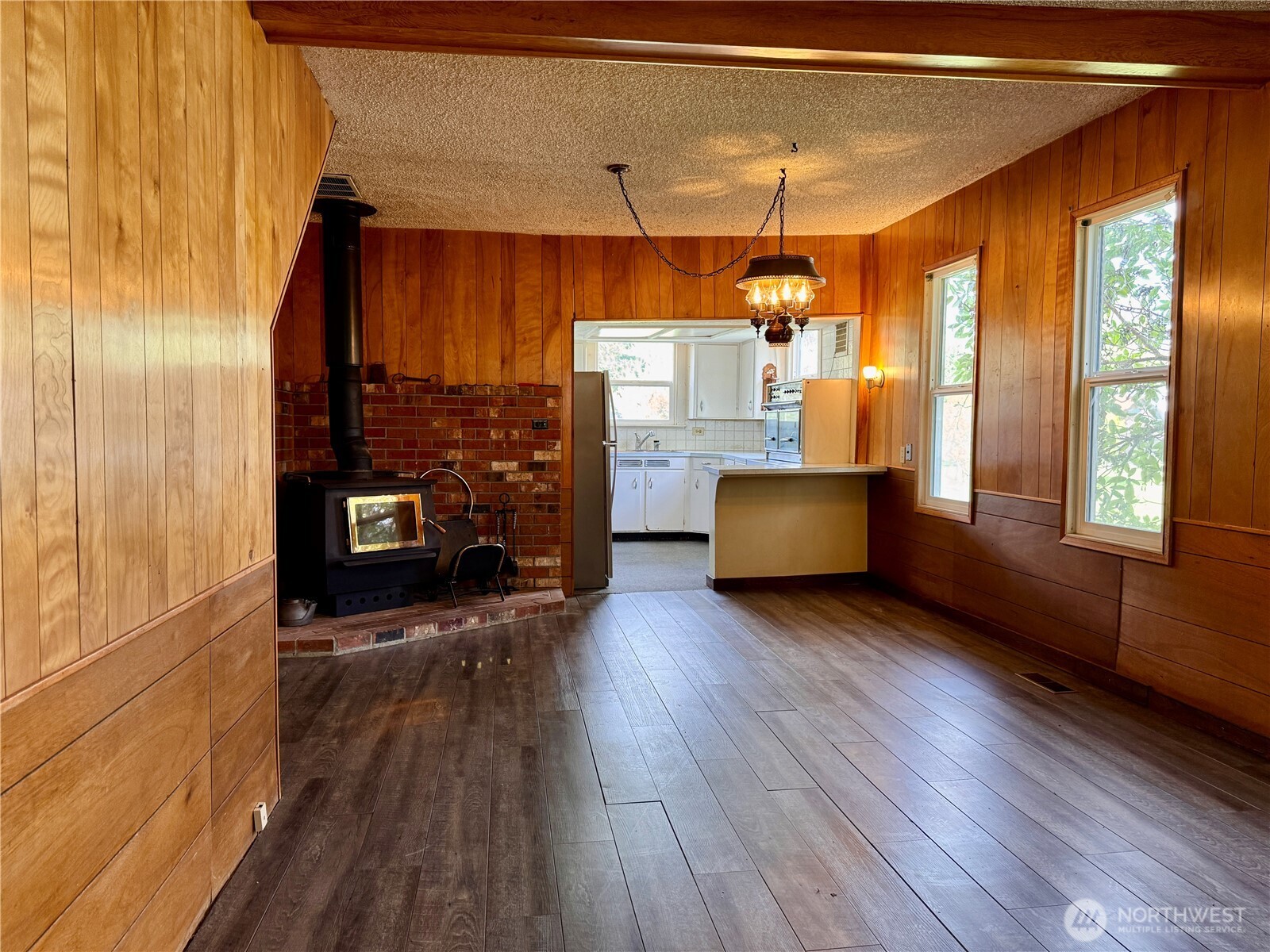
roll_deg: +0.0
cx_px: 635
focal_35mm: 24
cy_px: 476
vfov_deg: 56.8
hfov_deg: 71.6
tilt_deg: -3.7
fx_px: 881
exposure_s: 1/60
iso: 200
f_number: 1.78
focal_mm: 6.76
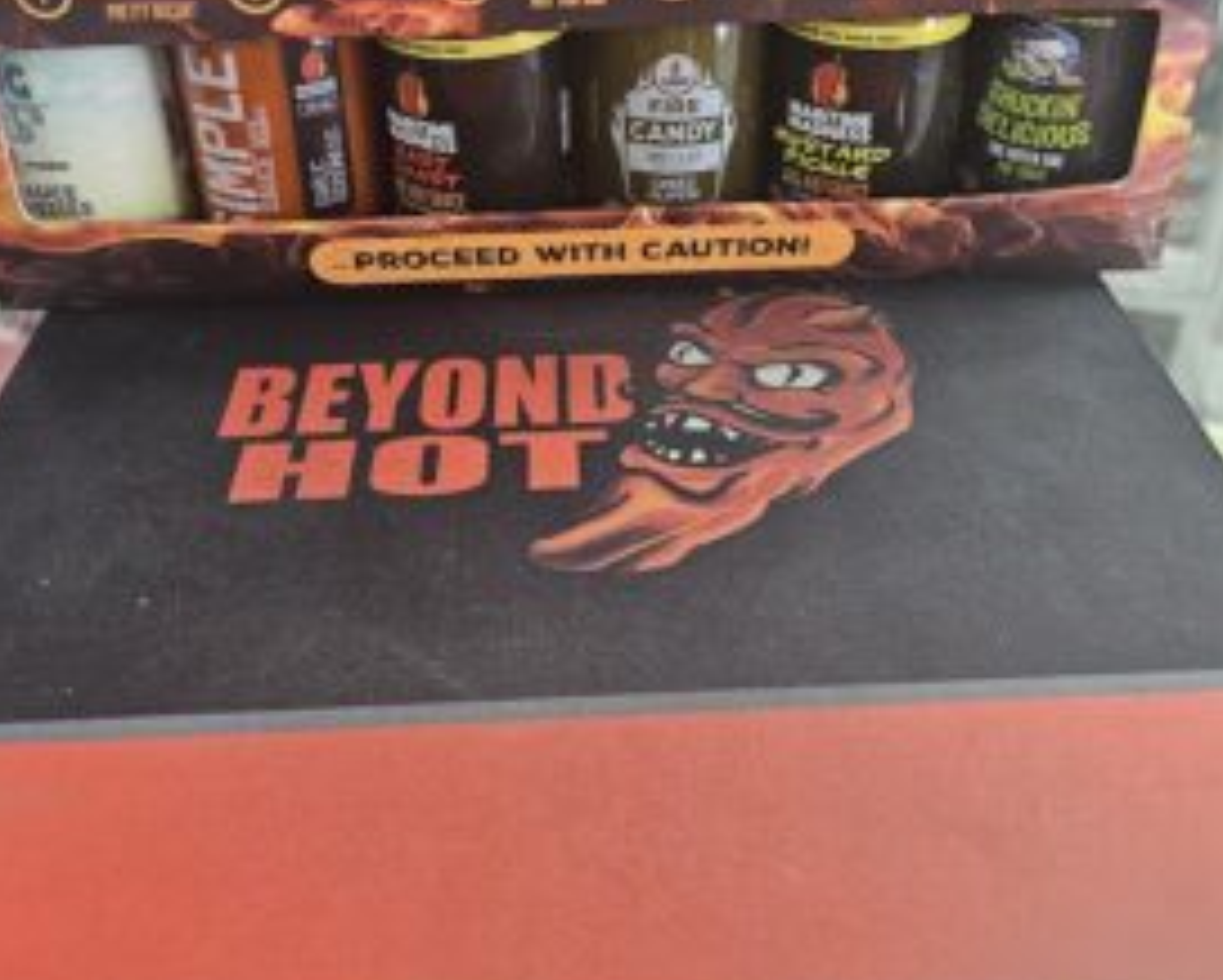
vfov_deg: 42.9
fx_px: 1195
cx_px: 580
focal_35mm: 33
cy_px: 220
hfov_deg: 54.2
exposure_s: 1/120
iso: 400
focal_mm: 5.4
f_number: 1.8
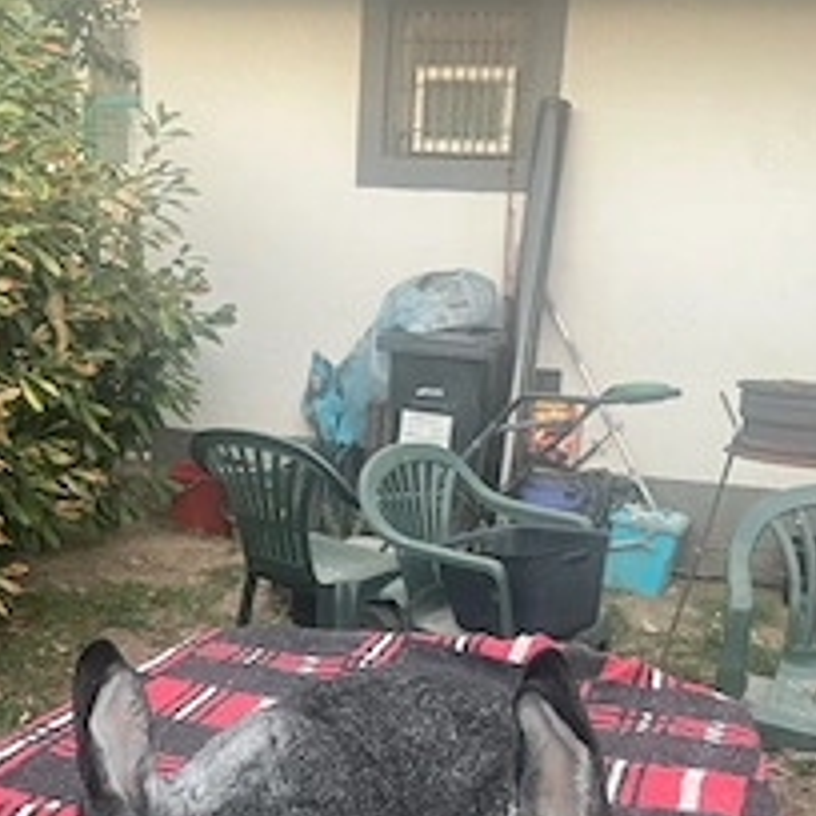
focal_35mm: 45
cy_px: 748
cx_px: 336
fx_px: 1200
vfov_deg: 35.2
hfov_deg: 37.4
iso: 125
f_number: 1.6
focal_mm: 5.1
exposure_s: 1/62
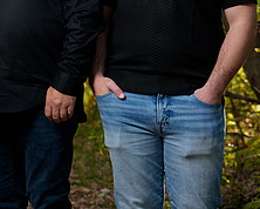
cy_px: -17
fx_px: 1263
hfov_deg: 11.6
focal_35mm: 164
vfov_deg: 9.3
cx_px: -36
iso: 400
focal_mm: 67
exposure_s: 1/160
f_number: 3.5
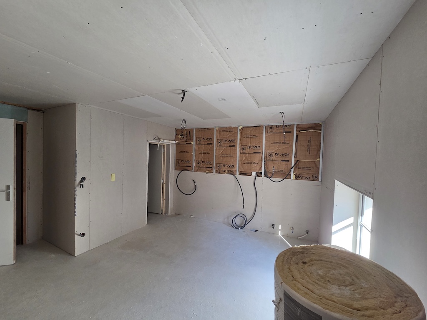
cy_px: 160
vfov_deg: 89.9
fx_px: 160
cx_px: 214
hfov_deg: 106.2
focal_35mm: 13
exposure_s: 1/100
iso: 200
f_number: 2.2
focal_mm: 2.2
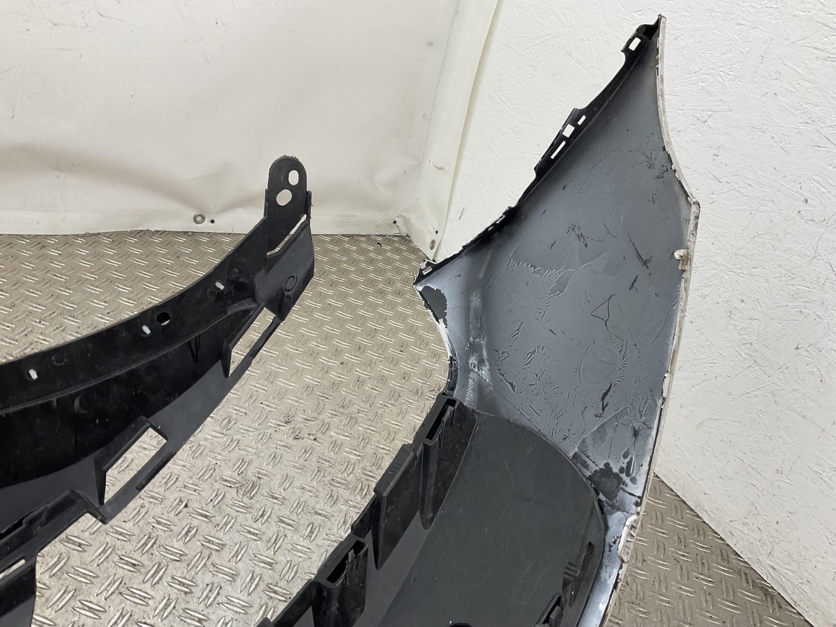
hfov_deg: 61.7
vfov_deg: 48.2
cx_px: 418
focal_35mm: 29
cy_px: 314
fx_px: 700
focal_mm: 3
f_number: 1.8
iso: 32
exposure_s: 1/120
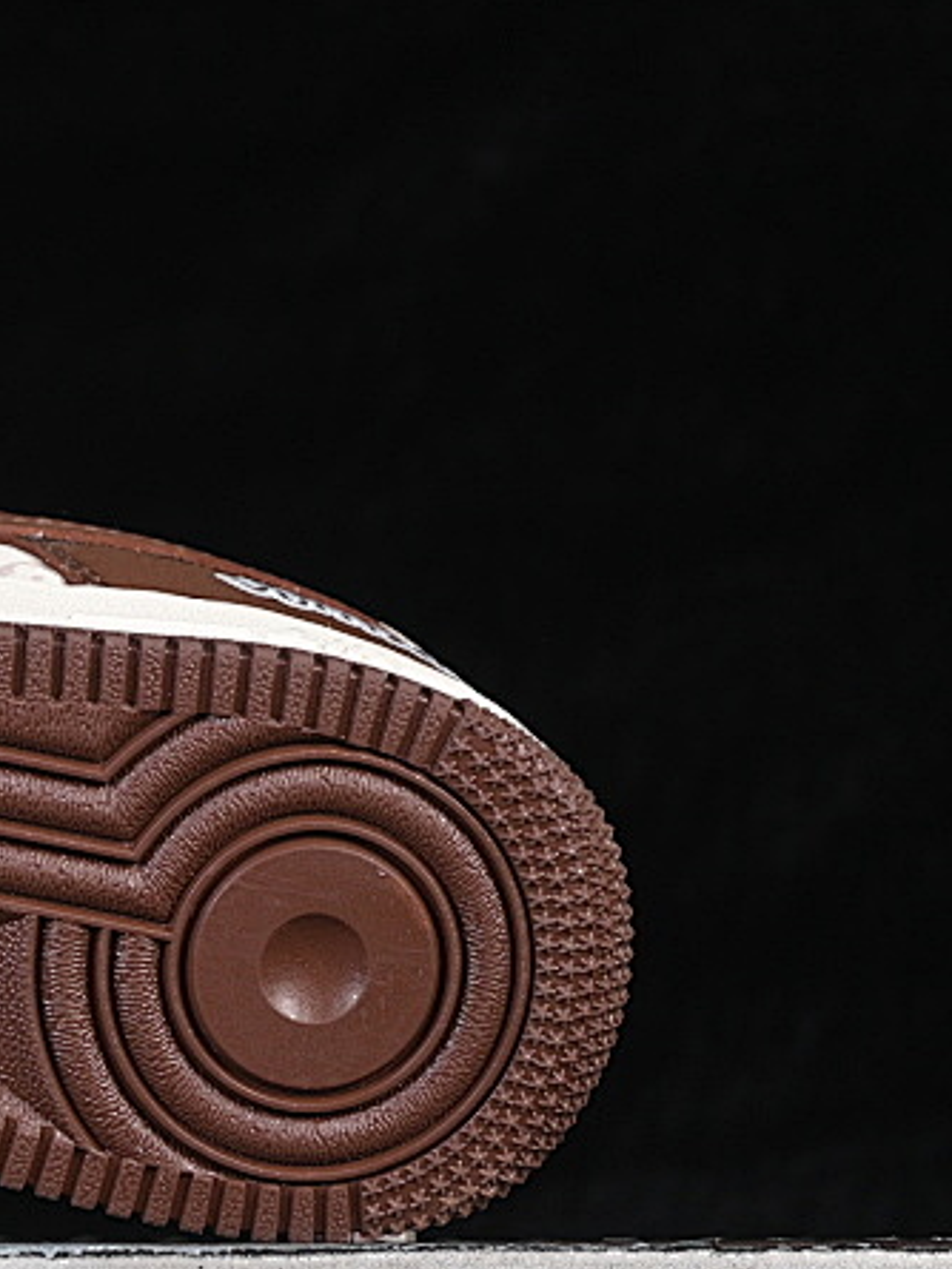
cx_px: -428
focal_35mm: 175
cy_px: 599
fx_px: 6414
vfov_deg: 11.3
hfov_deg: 8.3
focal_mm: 50
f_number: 6.3
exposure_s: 1/60
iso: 160
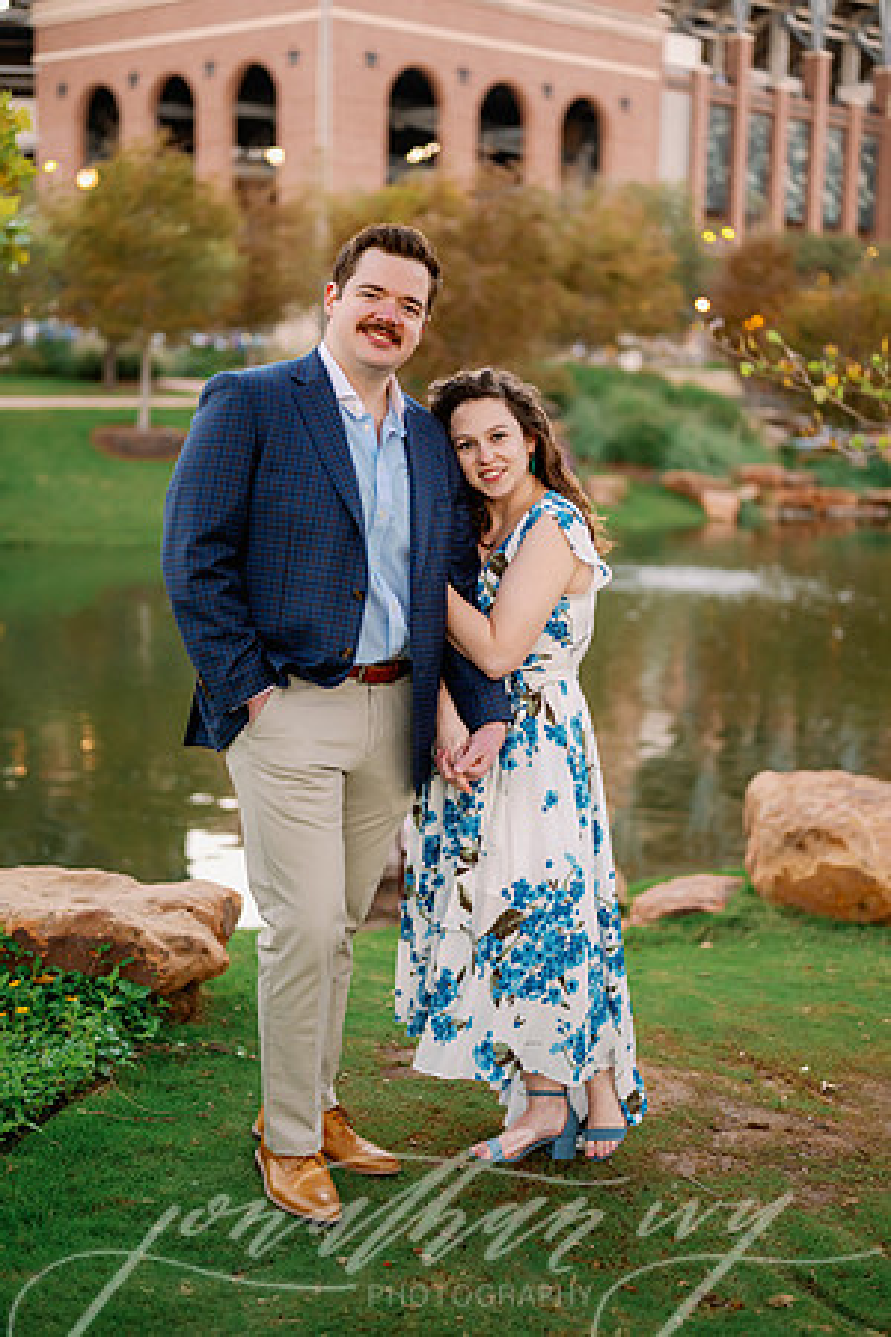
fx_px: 1856
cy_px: 668
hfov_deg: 27.0
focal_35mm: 50
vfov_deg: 39.6
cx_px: 446
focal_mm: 50
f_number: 2
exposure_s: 1/500
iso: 640
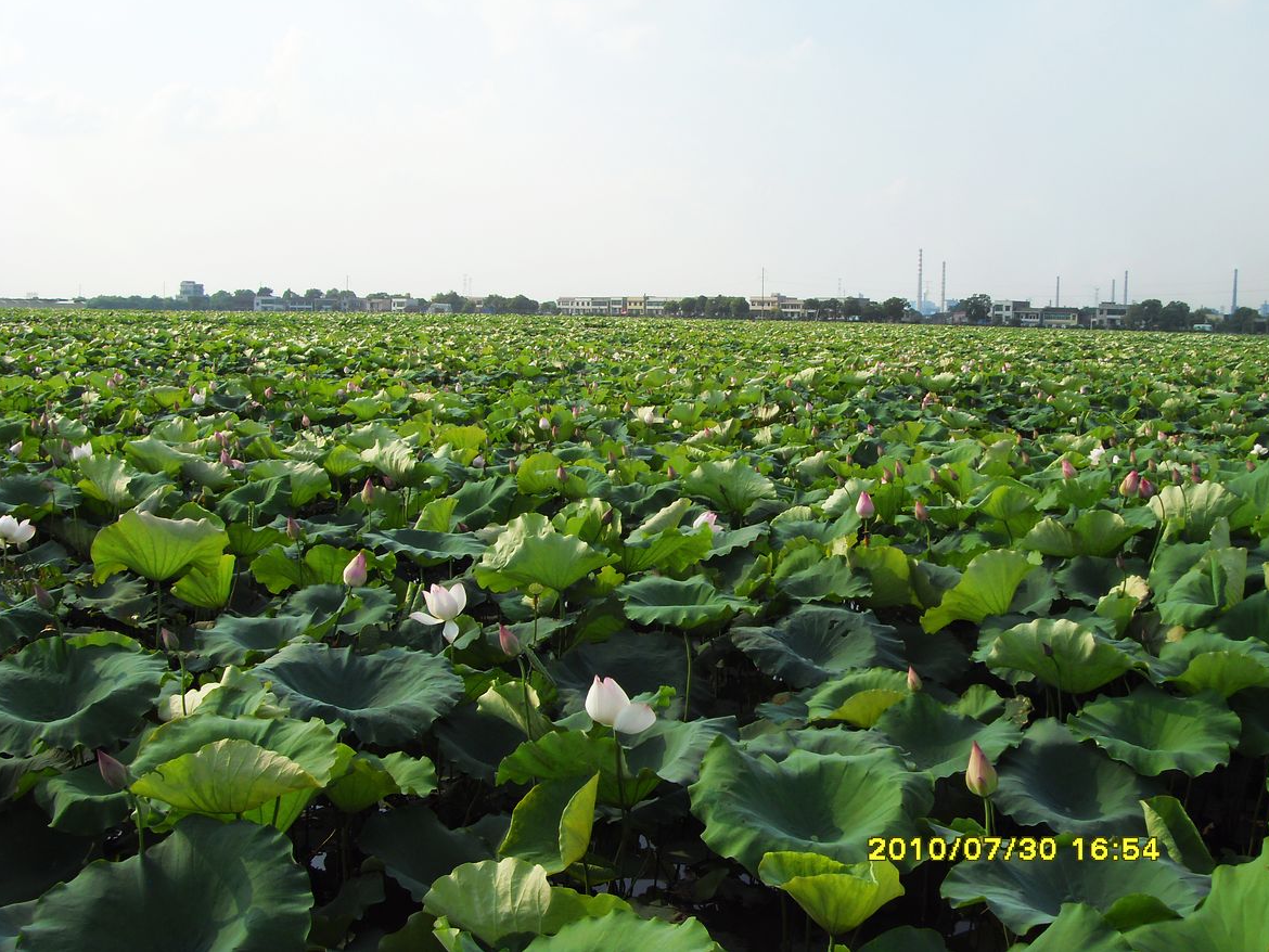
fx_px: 1467
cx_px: 648
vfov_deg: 36.0
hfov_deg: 46.8
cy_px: 465
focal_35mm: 40
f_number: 6.2
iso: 80
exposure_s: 1/250
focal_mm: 6.6
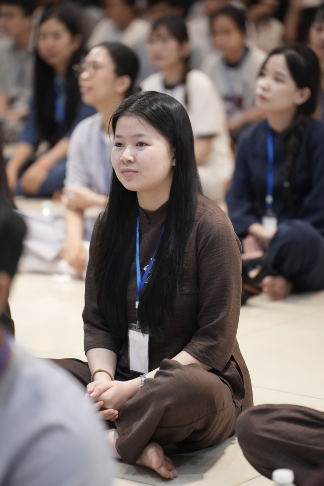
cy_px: 243
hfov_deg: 10.2
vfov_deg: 15.2
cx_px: 162
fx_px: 1822
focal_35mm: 135
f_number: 2.8
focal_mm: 135
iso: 4000
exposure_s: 1/320
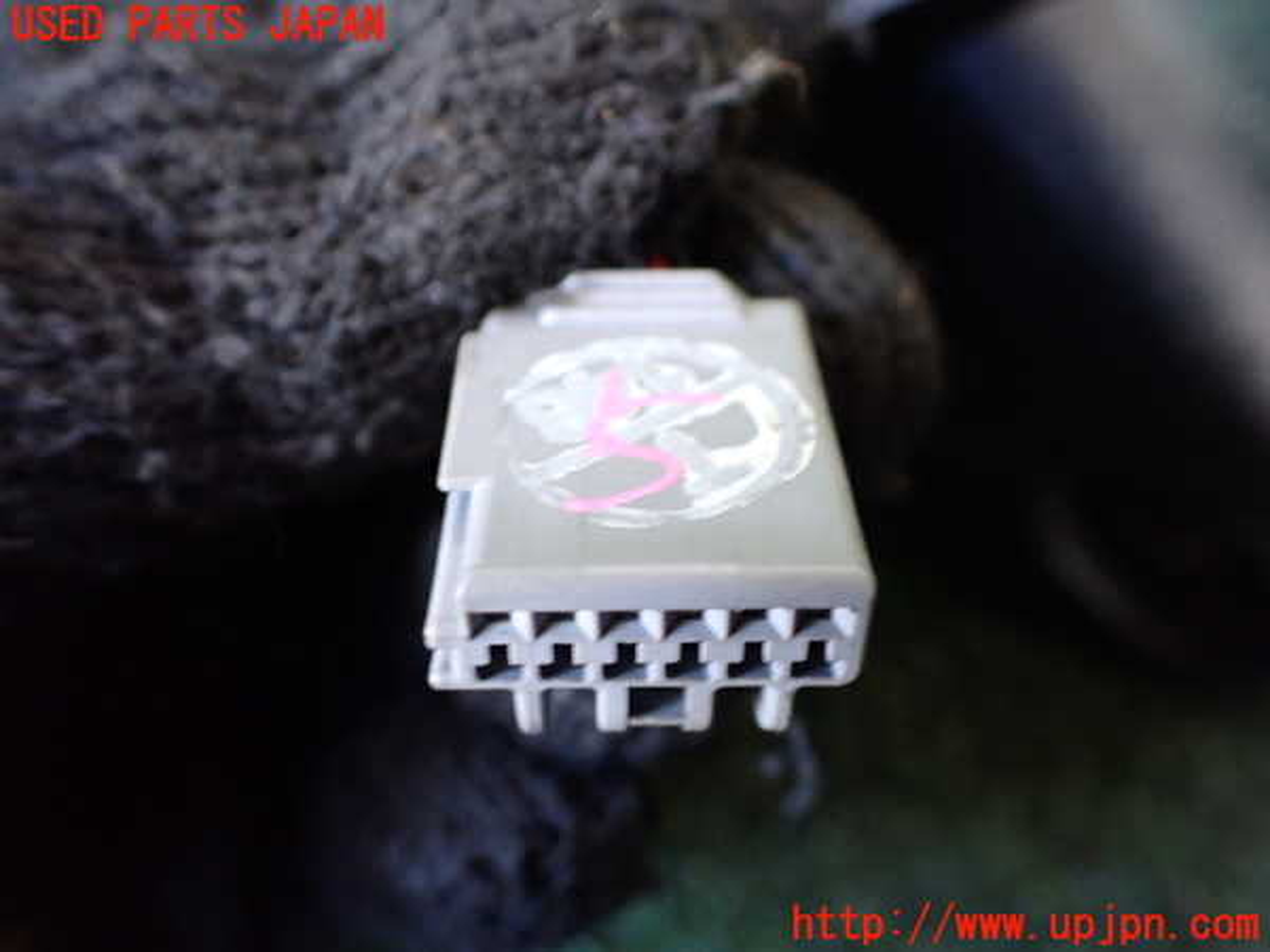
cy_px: 476
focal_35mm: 30
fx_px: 1101
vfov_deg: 46.8
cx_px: 635
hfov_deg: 60.0
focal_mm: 5.4
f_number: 2.3
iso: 800
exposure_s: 1/30
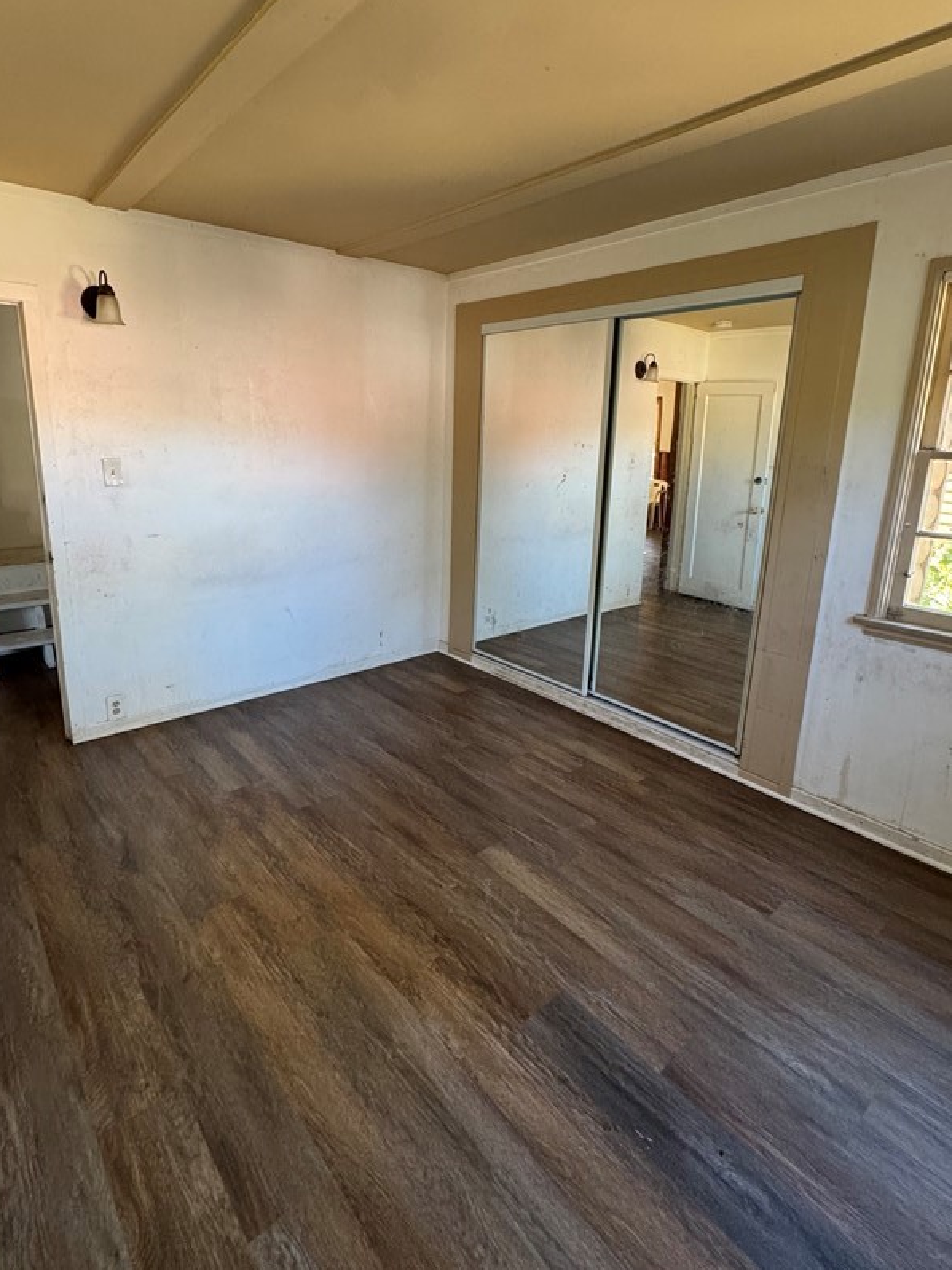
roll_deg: -0.5
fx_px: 660
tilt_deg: -12.9
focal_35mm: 18
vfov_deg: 87.5
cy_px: 571
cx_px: 442
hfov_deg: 71.5
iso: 320
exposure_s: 1/99
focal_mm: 2.22
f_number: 2.2
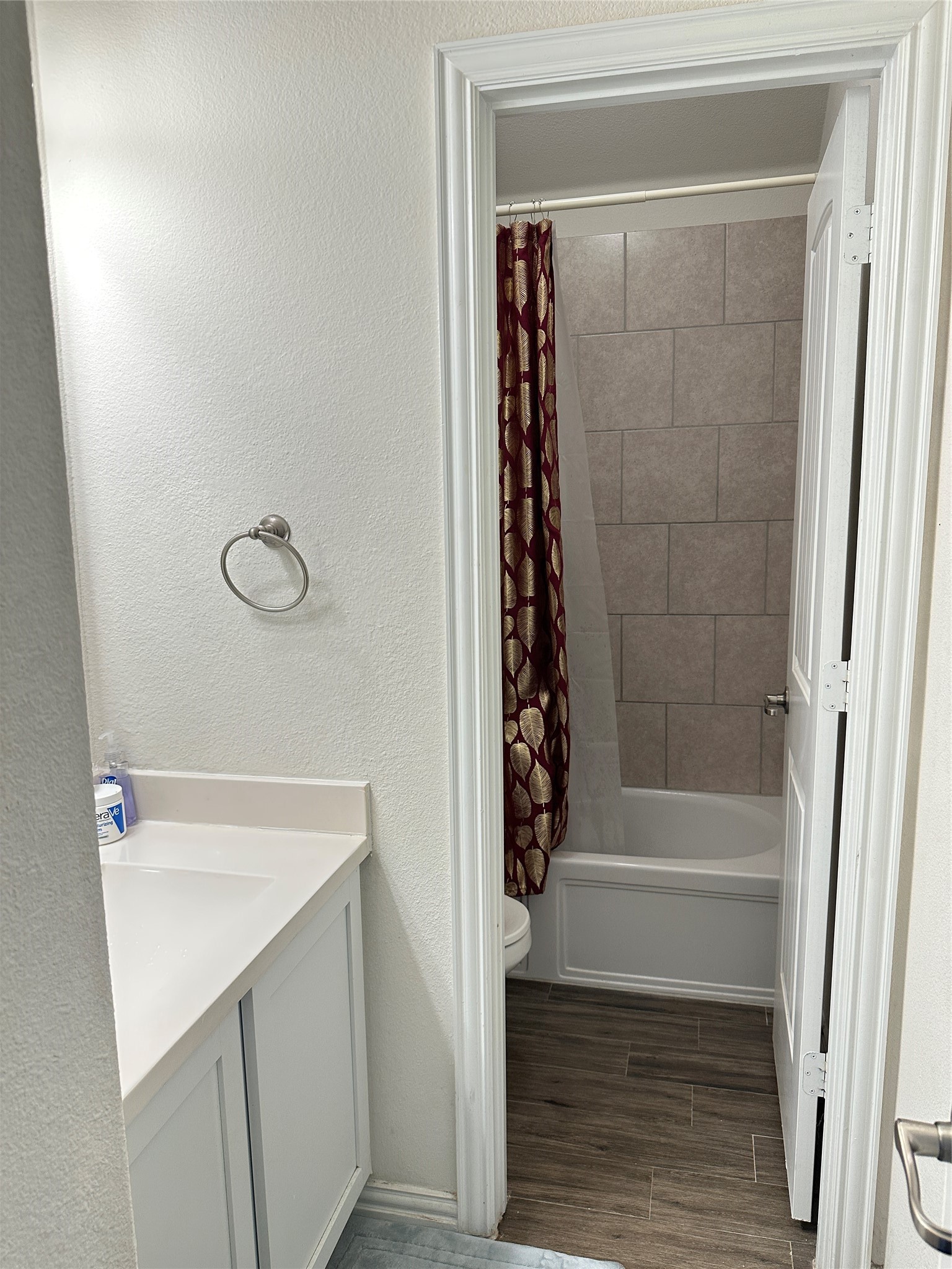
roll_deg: +0.7
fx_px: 880
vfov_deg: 71.6
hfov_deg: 56.8
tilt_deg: -9.3
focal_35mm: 24
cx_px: 476
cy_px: 634
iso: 200
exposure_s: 1/120
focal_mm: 6.86
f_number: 1.78
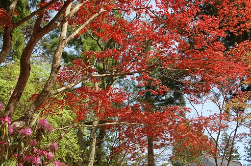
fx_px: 303
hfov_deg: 45.0
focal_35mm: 44
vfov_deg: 30.8
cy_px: 83
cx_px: 126
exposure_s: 1/200
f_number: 10
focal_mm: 29
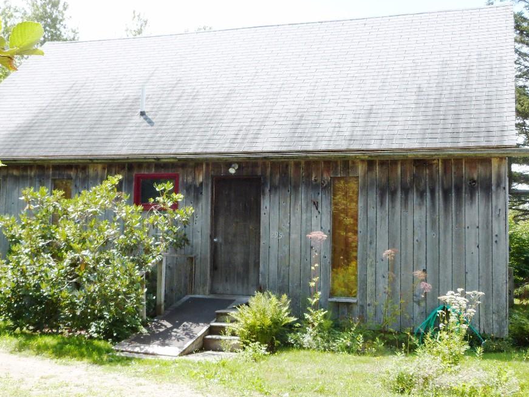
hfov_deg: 40.4
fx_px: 719
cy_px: 186
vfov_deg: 30.9
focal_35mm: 47
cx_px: 243
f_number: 3.1
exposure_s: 1/500
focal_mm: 7.1
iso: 125
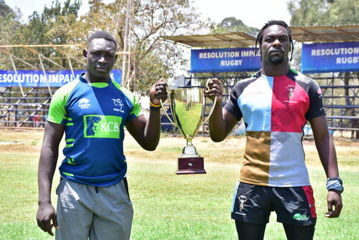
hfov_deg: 22.4
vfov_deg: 15.0
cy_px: 121
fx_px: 907
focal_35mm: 91
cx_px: 178
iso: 200
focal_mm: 60
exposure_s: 1/200
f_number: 8
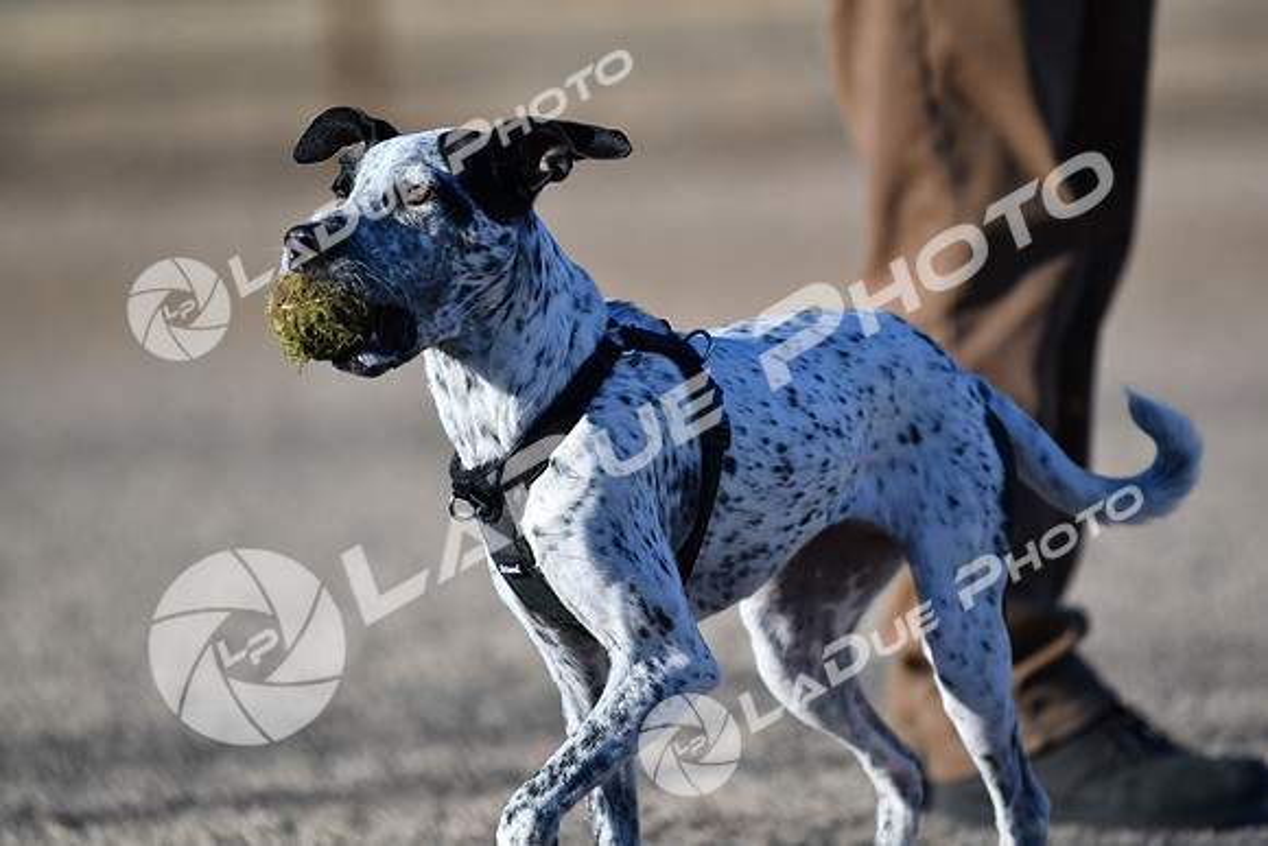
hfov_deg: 6.9
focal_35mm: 300
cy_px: 423
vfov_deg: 4.6
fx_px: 10569
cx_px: 634
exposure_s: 1/4000
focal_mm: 200
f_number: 2.8
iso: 180
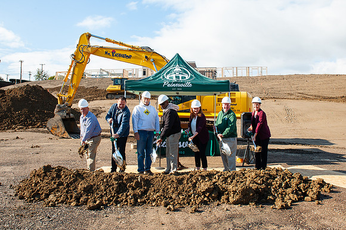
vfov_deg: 46.2
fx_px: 270
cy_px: 103
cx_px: 184
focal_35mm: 28
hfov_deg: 65.3
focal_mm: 24
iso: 400
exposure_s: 1/200
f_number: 16
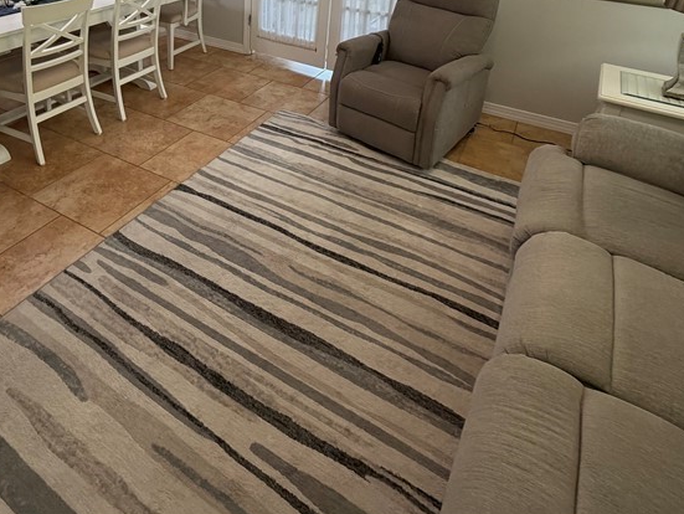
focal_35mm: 26
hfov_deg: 66.4
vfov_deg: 47.7
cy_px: 51
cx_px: 263
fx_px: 514
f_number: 2.2
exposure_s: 1/60
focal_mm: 2.22
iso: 250
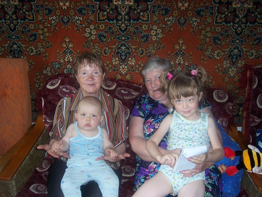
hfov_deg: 53.9
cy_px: 98
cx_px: 131
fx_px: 257
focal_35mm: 34
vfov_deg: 41.8
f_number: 2.7
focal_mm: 5.6
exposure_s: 1/60
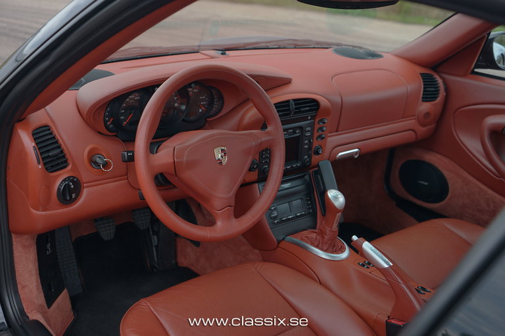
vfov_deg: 32.6
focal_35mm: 41
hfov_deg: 47.4
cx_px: 252
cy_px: 168
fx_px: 575
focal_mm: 41
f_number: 4
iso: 200
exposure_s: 1/60
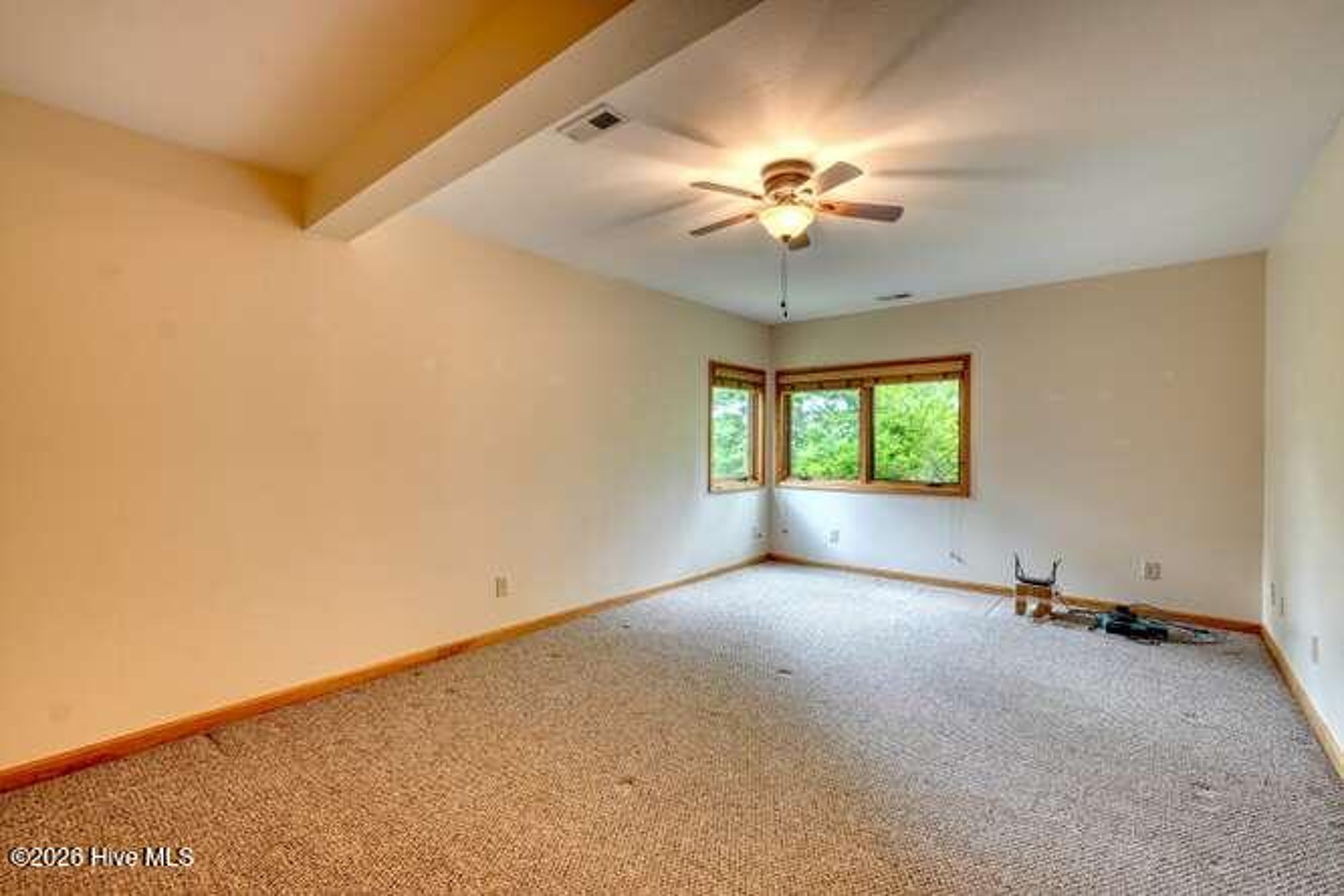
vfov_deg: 77.3
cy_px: 448
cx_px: 672
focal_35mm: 15
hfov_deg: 100.4
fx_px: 560
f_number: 9
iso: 100
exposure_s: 2.5
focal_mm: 10
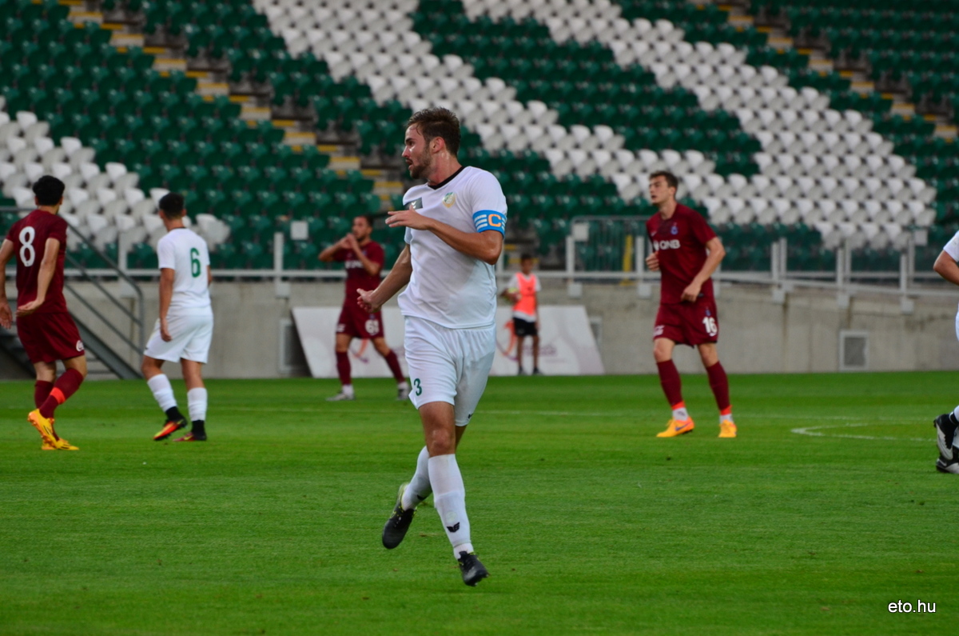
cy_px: 318
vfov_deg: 4.1
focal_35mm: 330
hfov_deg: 6.3
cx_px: 480
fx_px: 8773
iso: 720
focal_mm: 220
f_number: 5.3
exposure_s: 1/400
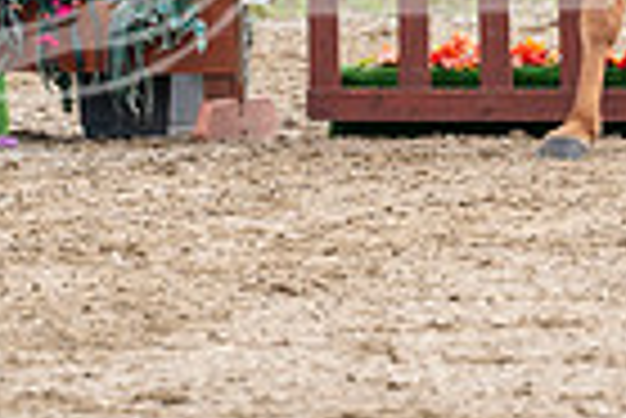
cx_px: 608
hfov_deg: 1.6
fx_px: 22681
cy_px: -330
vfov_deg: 1.1
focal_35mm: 1303
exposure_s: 1/320
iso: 160
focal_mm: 312
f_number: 5.6
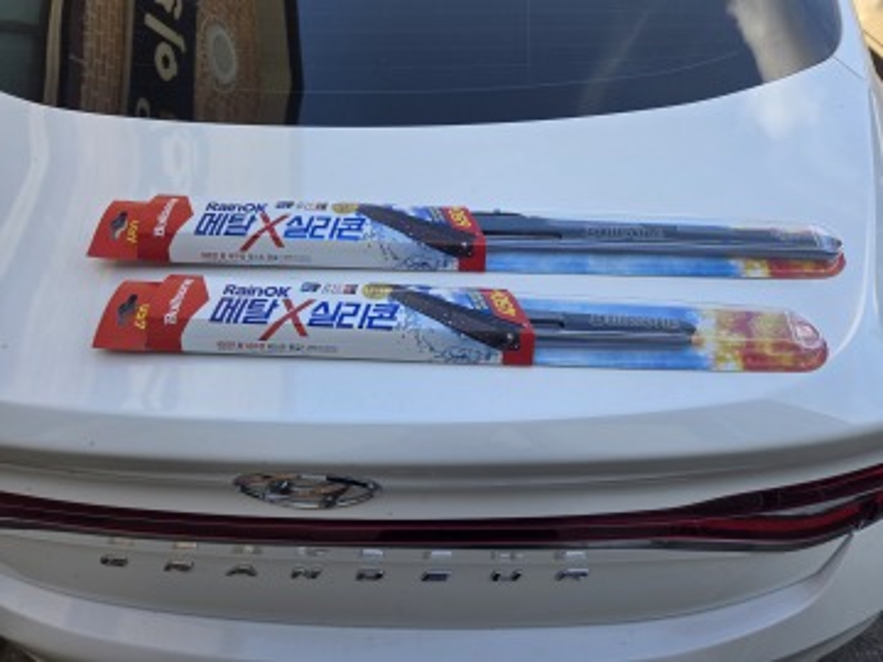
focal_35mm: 23
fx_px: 587
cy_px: 331
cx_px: 442
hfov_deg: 73.9
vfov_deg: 58.9
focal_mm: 5.4
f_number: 1.8
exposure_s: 1/1011
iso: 80
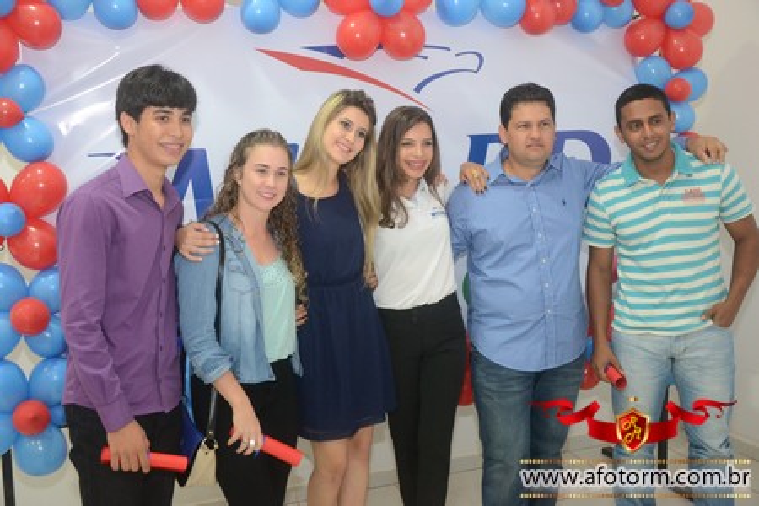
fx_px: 759
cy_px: 253
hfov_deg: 53.1
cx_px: 380
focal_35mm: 36
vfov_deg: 36.9
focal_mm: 24
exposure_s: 1/80
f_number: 3.8
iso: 1600
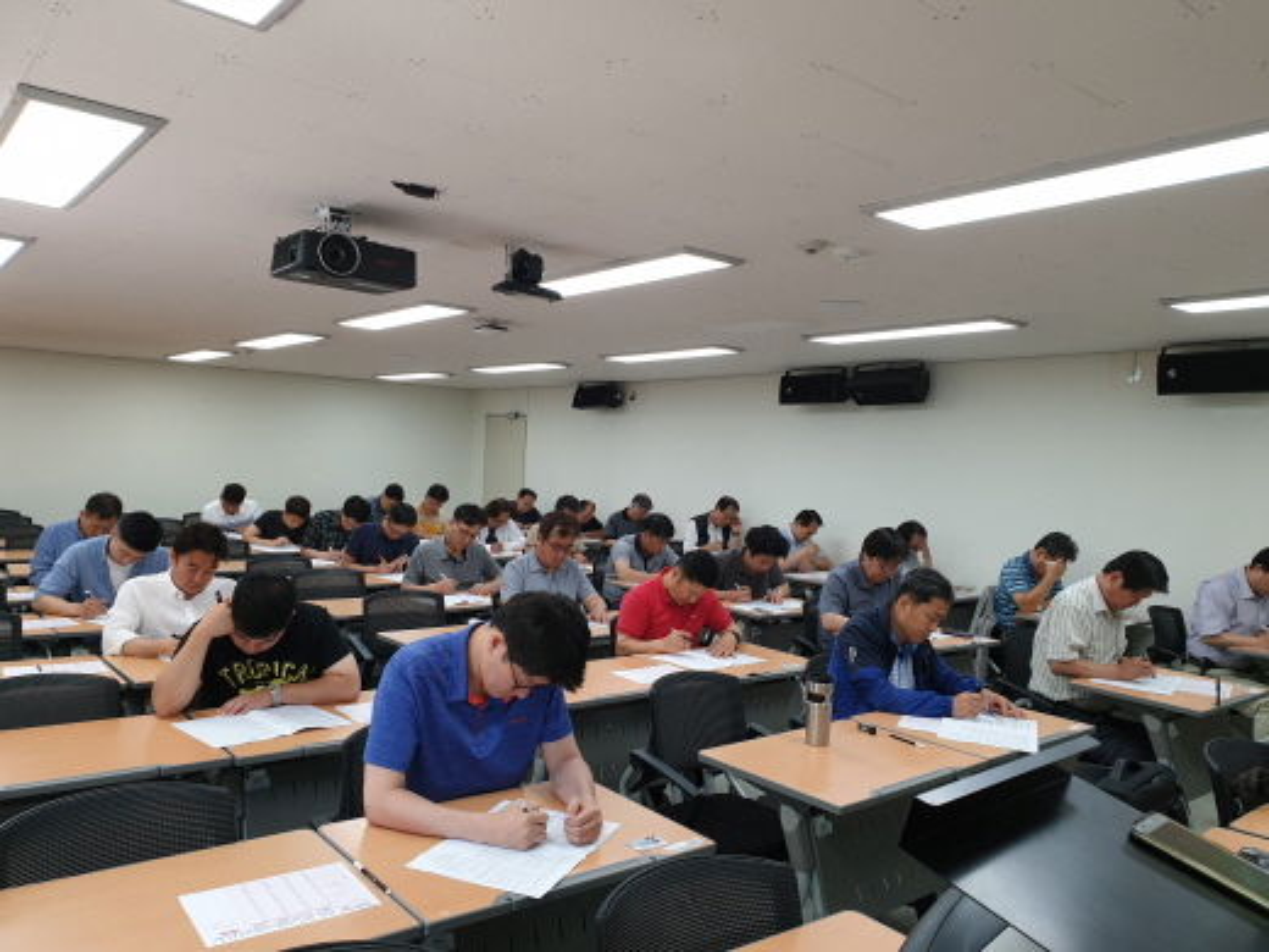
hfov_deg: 67.3
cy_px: 476
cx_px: 634
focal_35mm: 26
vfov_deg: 53.1
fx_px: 953
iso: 100
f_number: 2.4
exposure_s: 1/60
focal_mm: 4.3
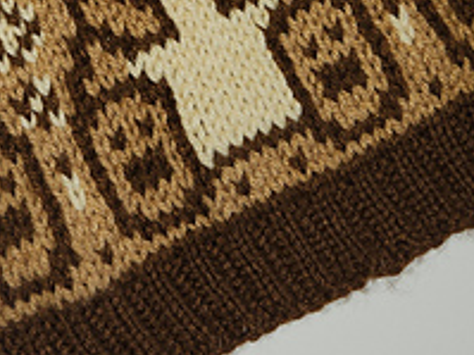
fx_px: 1013
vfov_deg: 18.8
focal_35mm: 74
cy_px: -76
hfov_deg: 26.1
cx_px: 145
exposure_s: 1/60
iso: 20
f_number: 1.8
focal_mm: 5.4
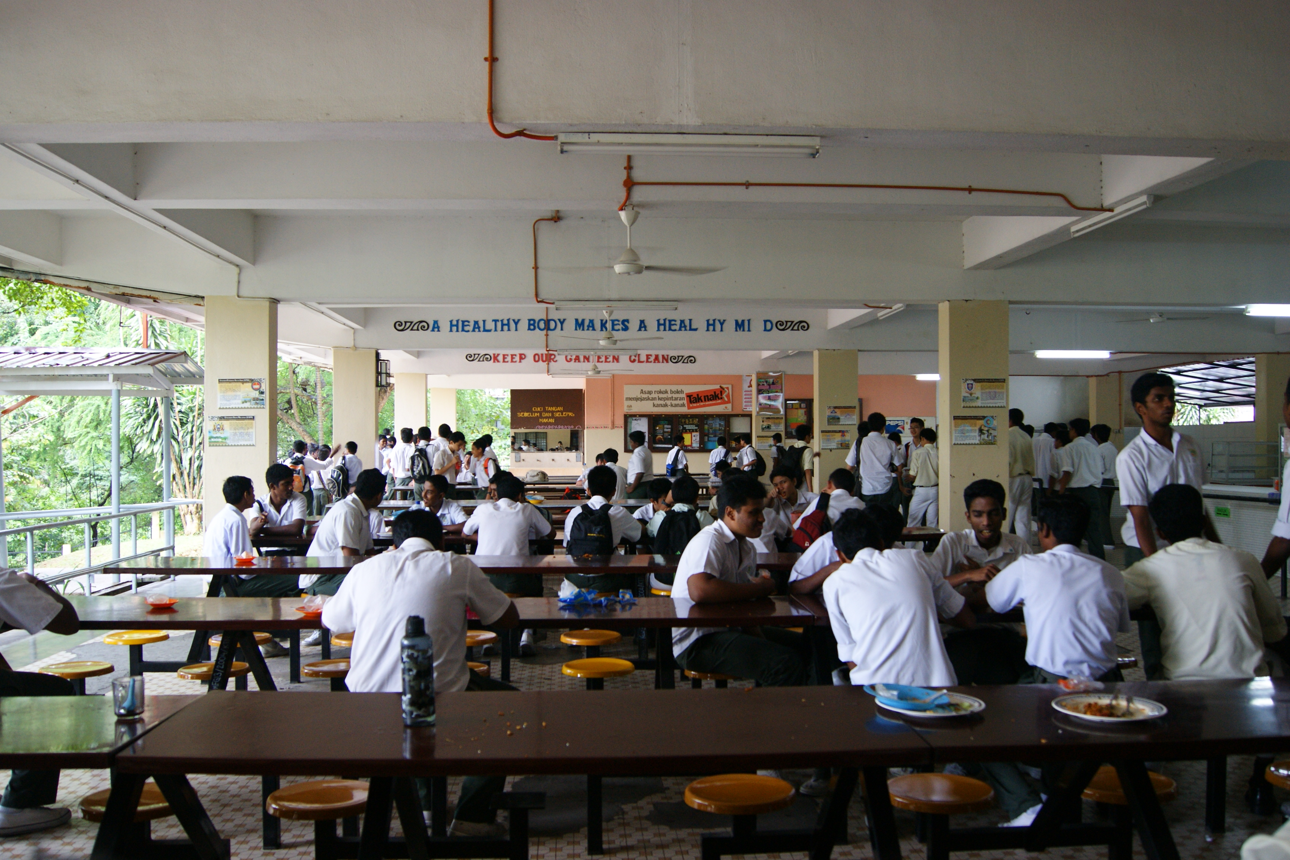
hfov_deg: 61.9
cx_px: 645
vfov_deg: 43.6
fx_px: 1075
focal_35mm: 30
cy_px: 430
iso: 250
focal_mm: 20
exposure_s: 1/40
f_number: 4
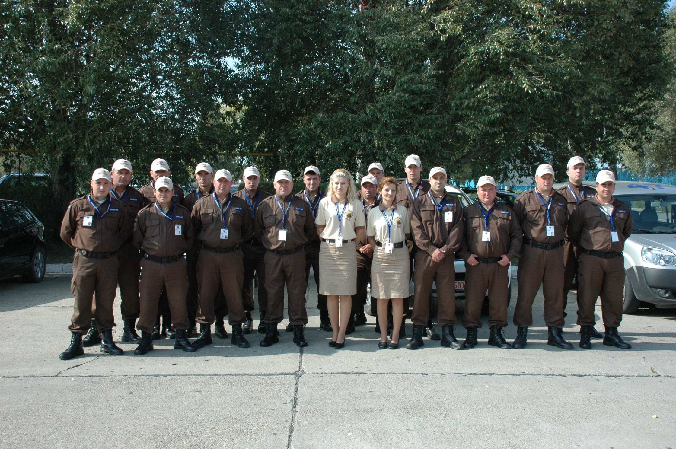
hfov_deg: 49.6
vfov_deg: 34.1
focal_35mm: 39
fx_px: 731
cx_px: 338
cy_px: 224
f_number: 6.3
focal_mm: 26
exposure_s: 1/800
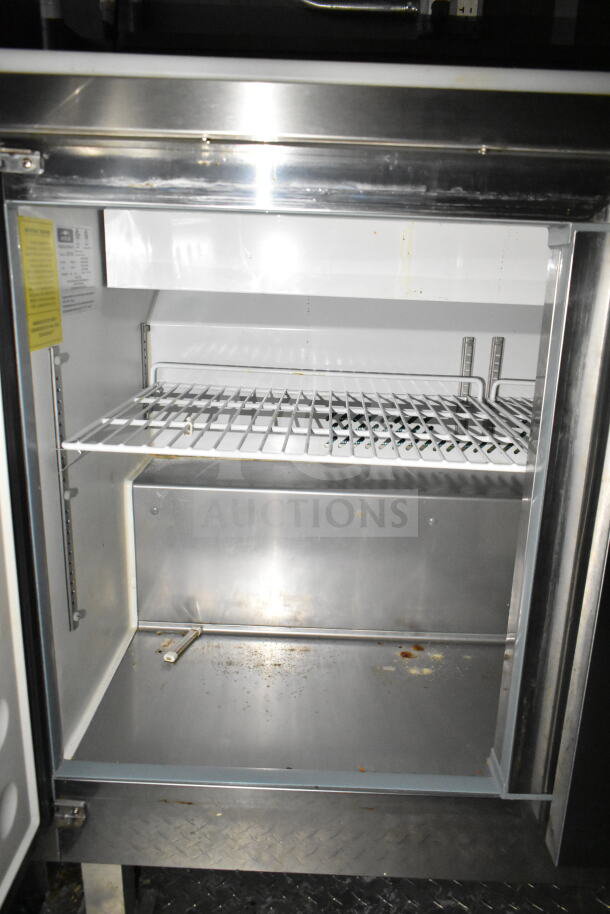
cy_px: 457
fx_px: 686
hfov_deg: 48.0
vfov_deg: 67.4
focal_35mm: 27
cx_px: 305
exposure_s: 1/30
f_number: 3.5
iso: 6400
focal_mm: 18
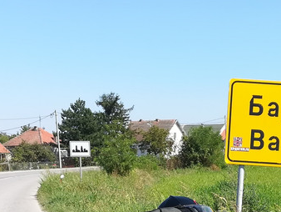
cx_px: 221
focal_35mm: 82
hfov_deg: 23.5
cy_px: 273
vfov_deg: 17.0
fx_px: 666
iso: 50
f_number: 2.2
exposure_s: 1/712
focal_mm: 3.83
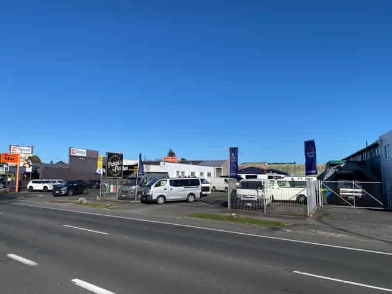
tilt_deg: +7.0
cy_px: 147
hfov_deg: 67.3
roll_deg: -0.1
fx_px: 294
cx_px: 196
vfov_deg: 53.0
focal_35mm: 26
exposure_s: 1/3984
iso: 32
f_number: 1.8
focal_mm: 4.25
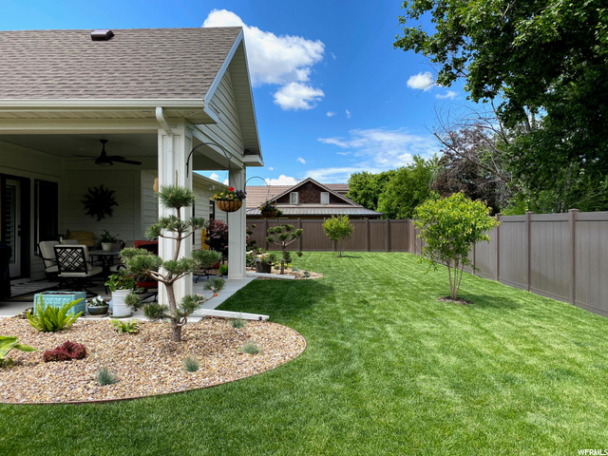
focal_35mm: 26
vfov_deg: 53.1
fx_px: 457
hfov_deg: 67.3
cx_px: 304
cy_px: 228
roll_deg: +0.1
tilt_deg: +0.3
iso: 32
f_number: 1.8
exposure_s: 1/1585
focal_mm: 4.25
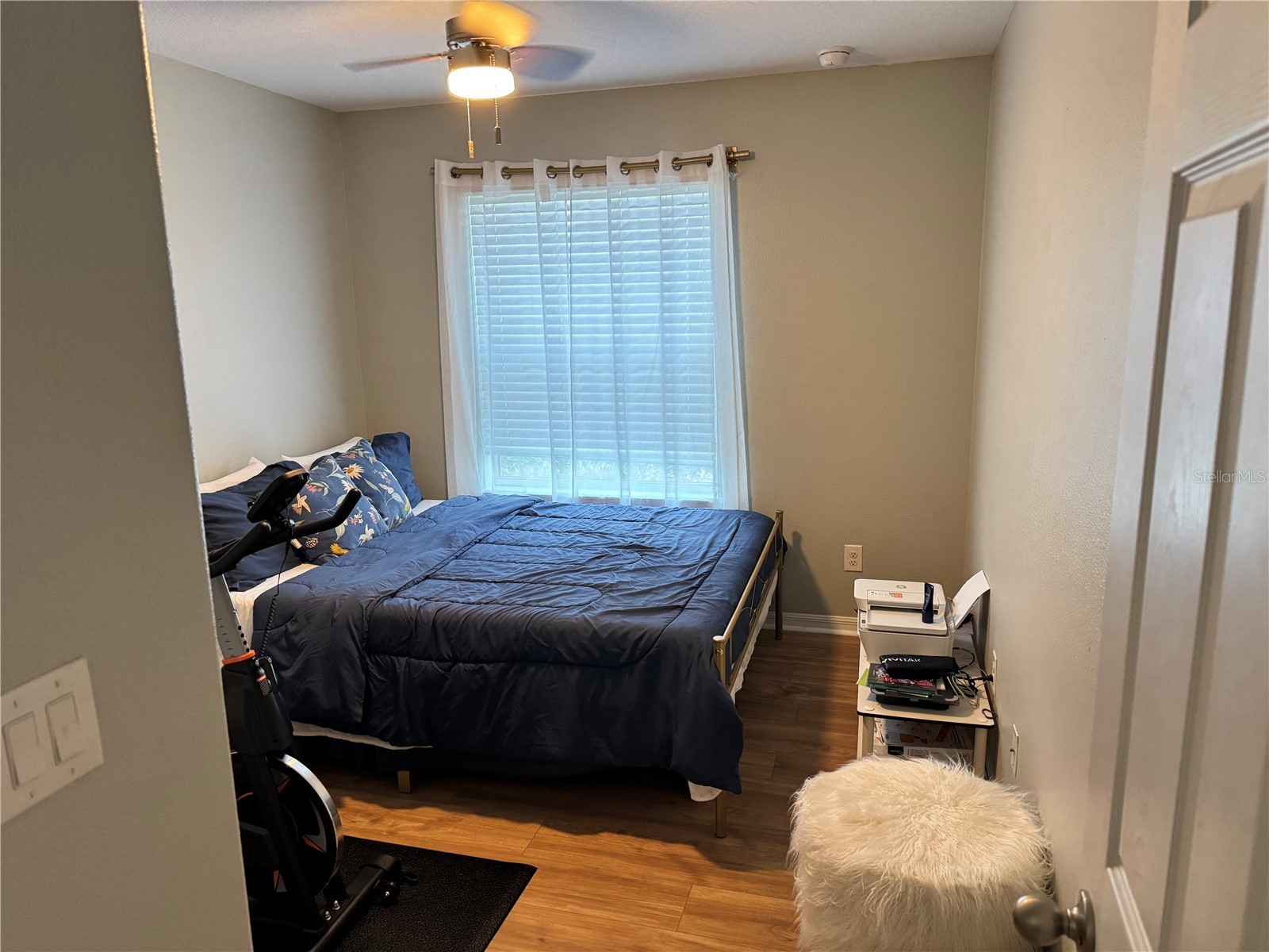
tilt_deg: -12.5
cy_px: 476
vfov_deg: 56.8
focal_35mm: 24
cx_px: 634
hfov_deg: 71.6
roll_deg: +0.8
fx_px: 880
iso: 640
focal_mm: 6.76
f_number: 1.78
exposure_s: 1/60
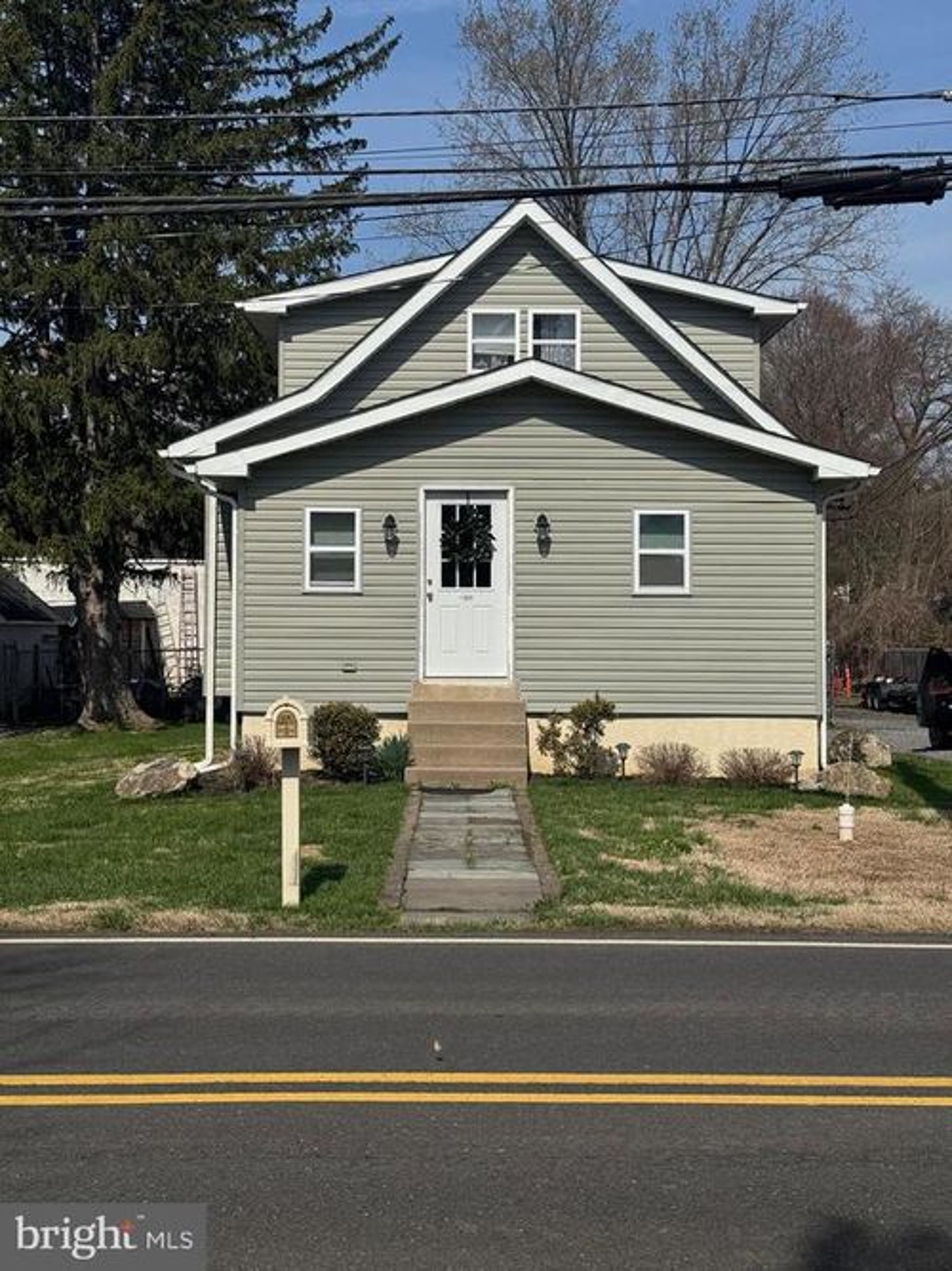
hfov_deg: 30.3
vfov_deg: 39.7
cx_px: 476
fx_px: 1761
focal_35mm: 48
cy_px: 636
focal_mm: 6.76
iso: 64
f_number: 1.78
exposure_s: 1/9009
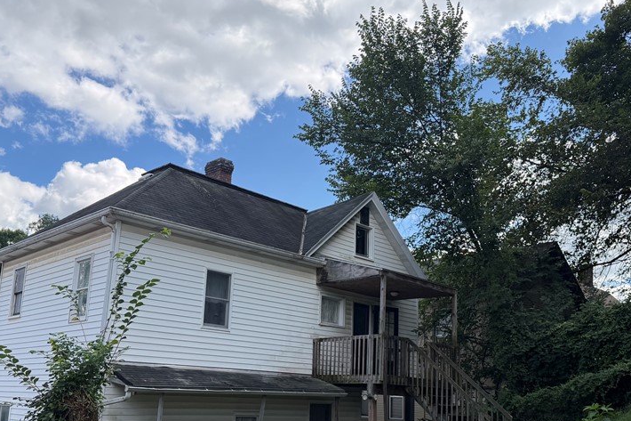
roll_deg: -1.4
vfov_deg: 36.4
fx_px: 631
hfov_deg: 53.1
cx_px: 323
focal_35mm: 36
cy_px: 288
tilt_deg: +10.7
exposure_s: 1/3021
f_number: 1.78
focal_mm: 6.76
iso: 100
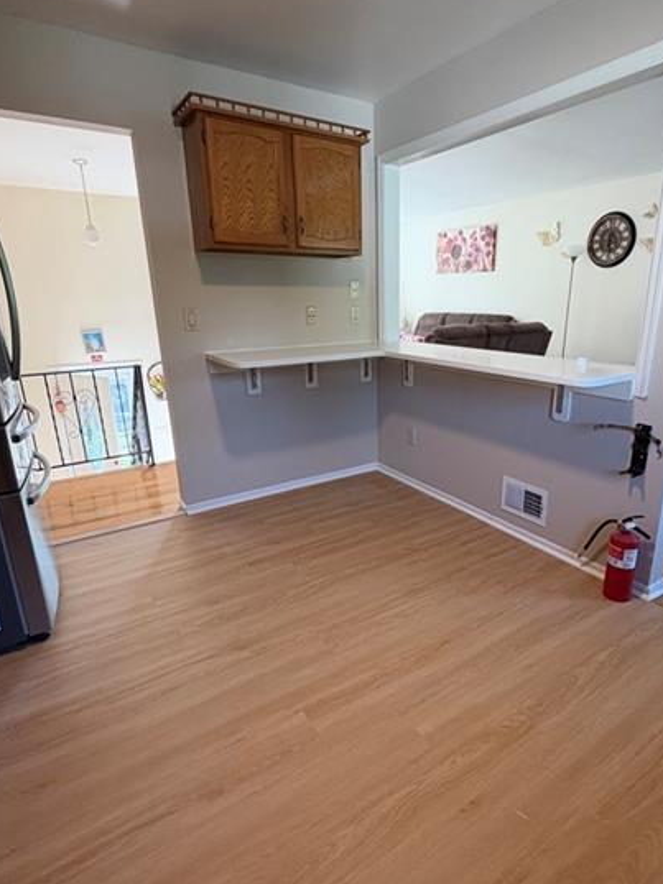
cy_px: 452
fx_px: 511
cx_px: 385
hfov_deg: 65.5
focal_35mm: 20
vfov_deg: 81.8
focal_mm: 2.22
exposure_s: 1/121
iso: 320
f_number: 2.2
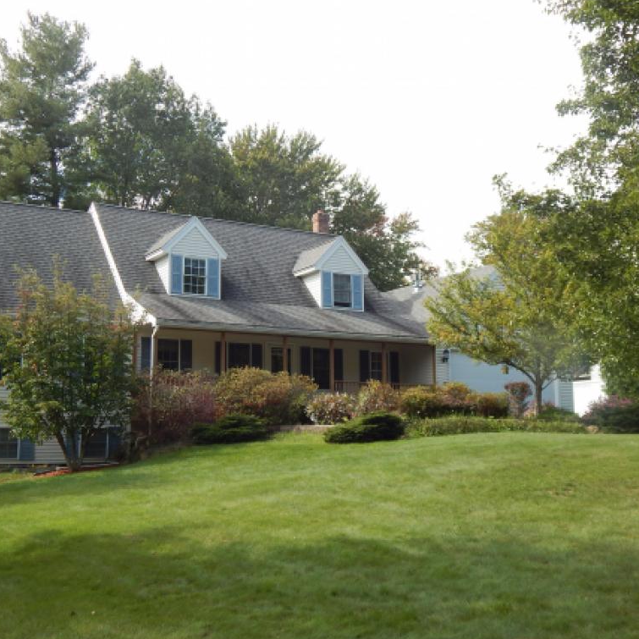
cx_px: 294
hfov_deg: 40.0
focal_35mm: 42
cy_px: 322
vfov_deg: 40.0
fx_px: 877
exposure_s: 1/400
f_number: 3.3
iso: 125
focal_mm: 6.1
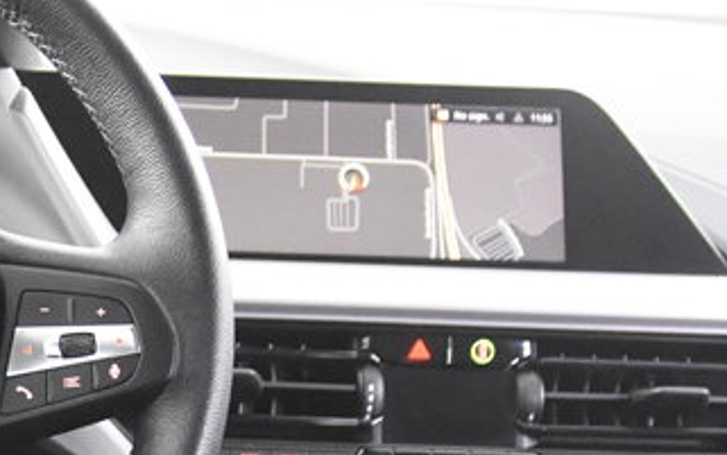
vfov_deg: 11.0
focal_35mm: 117
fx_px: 2319
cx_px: -265
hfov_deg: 16.6
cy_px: 565
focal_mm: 24
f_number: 3
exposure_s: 1/40
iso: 8000
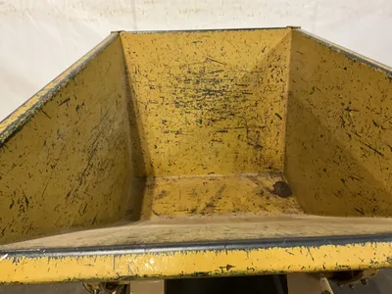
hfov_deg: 61.7
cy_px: 147
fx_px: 328
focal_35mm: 29
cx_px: 196
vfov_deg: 48.2
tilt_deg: -27.8
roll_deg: -0.2
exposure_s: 1/39
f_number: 1.8
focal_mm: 3
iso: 320
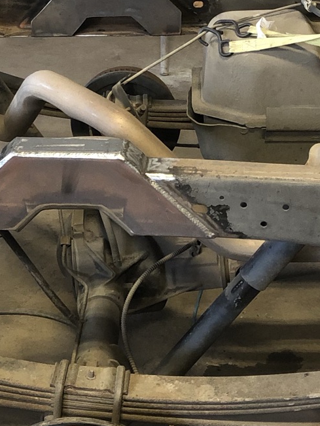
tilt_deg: -29.3
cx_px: 176
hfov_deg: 16.8
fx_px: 1085
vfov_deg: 22.2
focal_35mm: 88
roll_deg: -1.1
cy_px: 233
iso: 100
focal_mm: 3.99
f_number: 1.8
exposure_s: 1/13
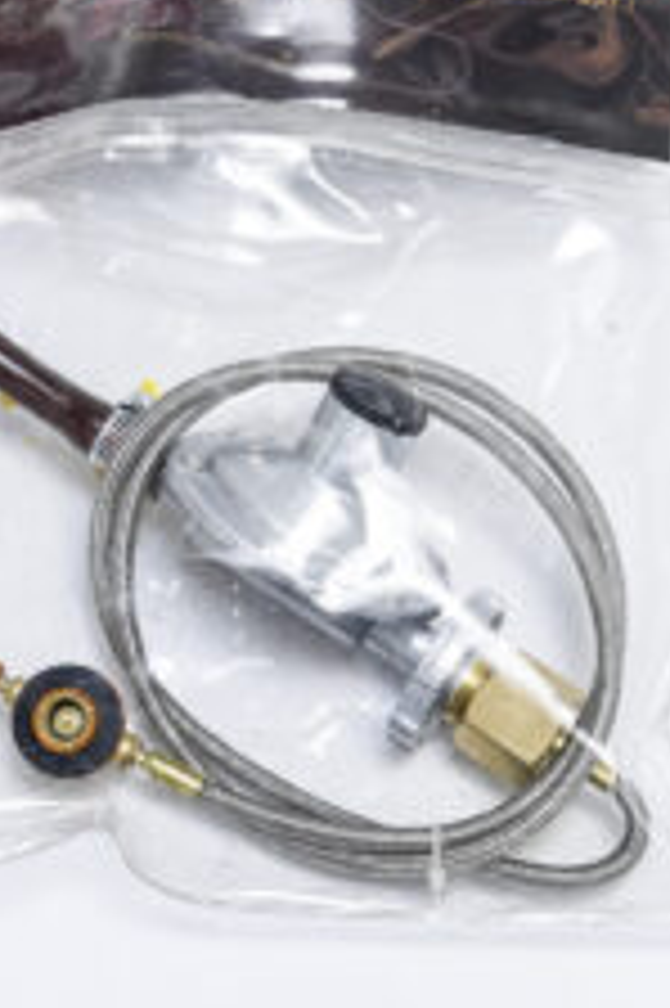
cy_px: 398
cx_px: 270
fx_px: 3383
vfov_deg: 16.9
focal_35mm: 121
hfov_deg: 11.3
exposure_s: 1/200
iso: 3200
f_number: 9
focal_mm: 63
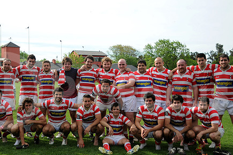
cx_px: 95
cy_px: 91
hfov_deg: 41.0
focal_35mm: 48
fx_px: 310
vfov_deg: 28.0
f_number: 4
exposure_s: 1/1250
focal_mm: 24
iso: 320
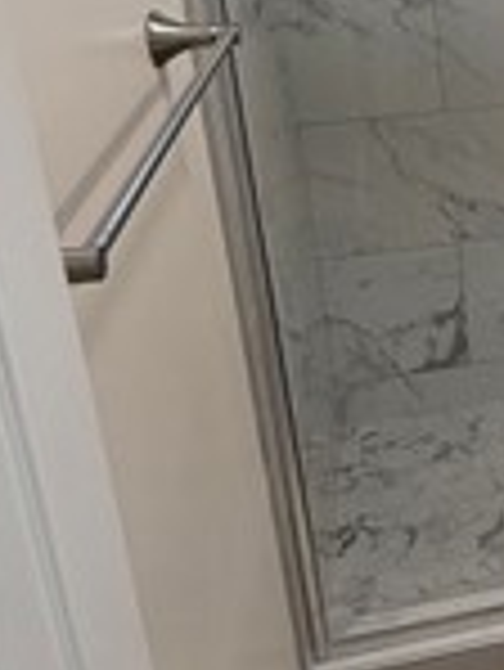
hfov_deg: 20.5
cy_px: 103
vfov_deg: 31.1
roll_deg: -0.5
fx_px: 1163
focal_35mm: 60
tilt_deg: -17.5
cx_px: 778
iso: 160
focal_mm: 2.22
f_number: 2.2
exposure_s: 1/120
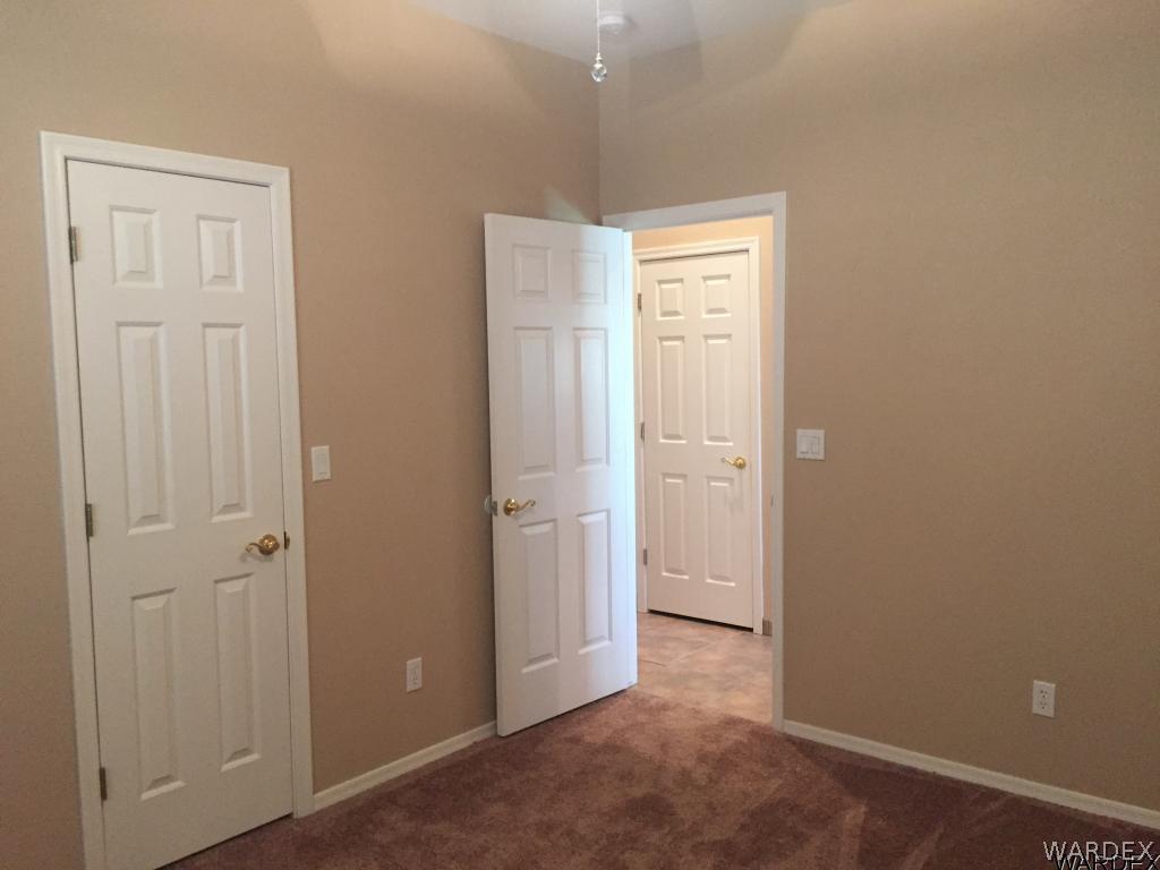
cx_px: 580
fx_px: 972
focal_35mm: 29
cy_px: 435
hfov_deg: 61.7
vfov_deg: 48.2
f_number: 2.2
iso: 250
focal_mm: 4.15
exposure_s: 1/30
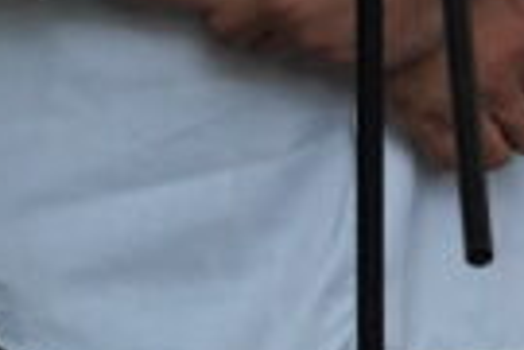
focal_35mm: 737
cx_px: 1405
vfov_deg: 1.9
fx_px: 10727
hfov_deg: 2.8
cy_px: -325
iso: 4000
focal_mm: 97
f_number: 4
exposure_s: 1/160
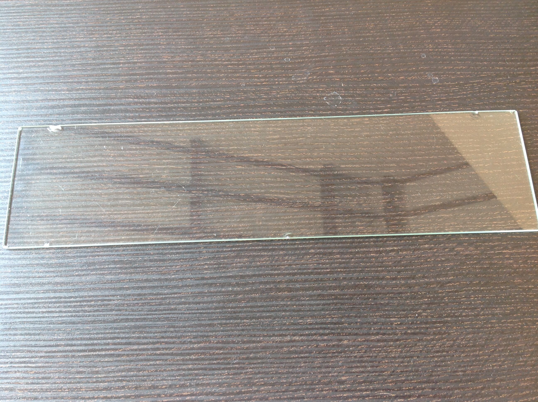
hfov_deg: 52.7
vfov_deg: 40.6
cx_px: 269
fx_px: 543
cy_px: 201
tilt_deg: -72.2
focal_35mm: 35
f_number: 2.4
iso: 64
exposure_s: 1/24
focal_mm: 4.28
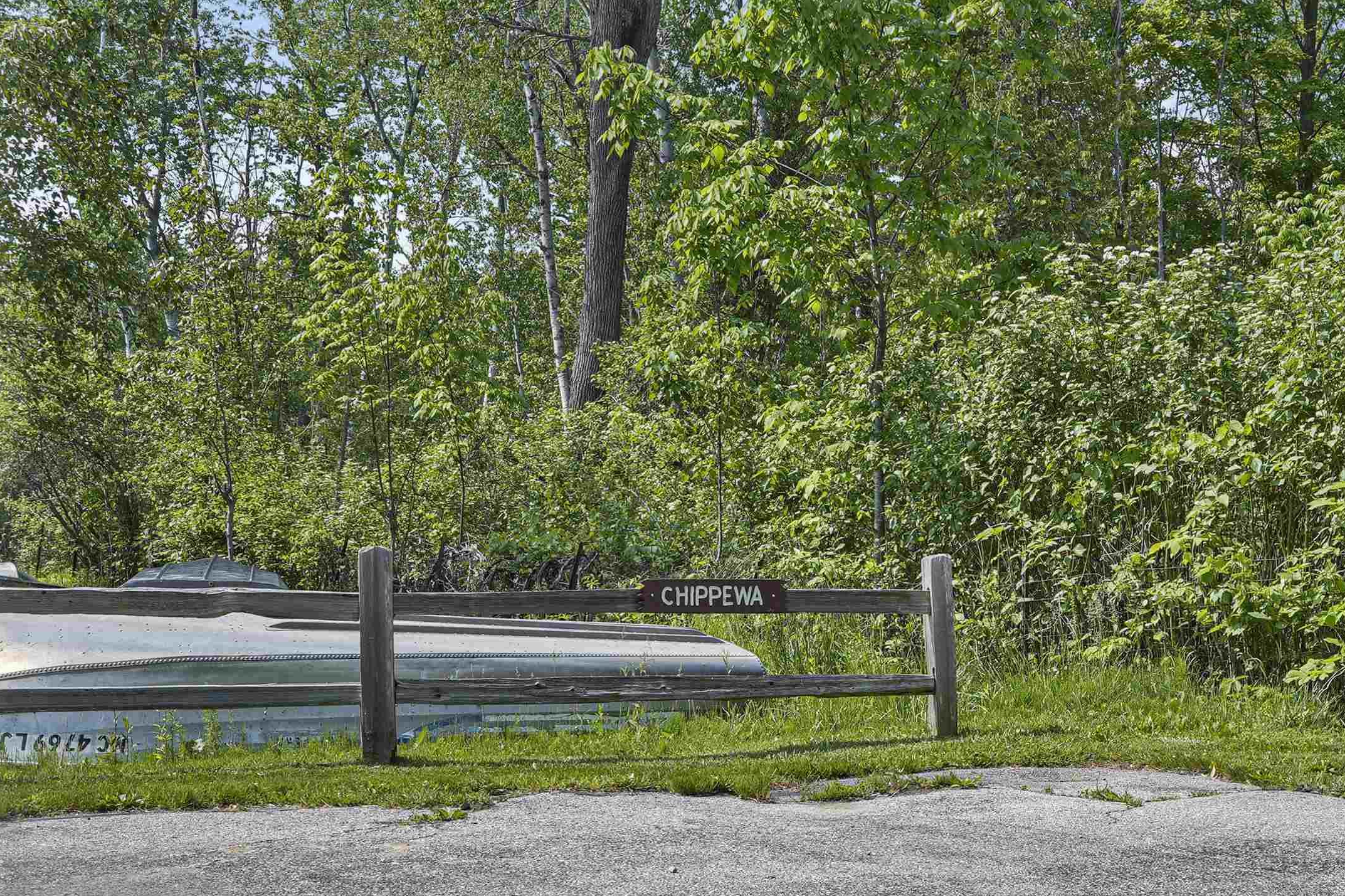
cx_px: 961
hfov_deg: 36.9
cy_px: 591
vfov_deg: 25.4
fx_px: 1979
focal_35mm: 53
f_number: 9
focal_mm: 37
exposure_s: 1/500
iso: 320
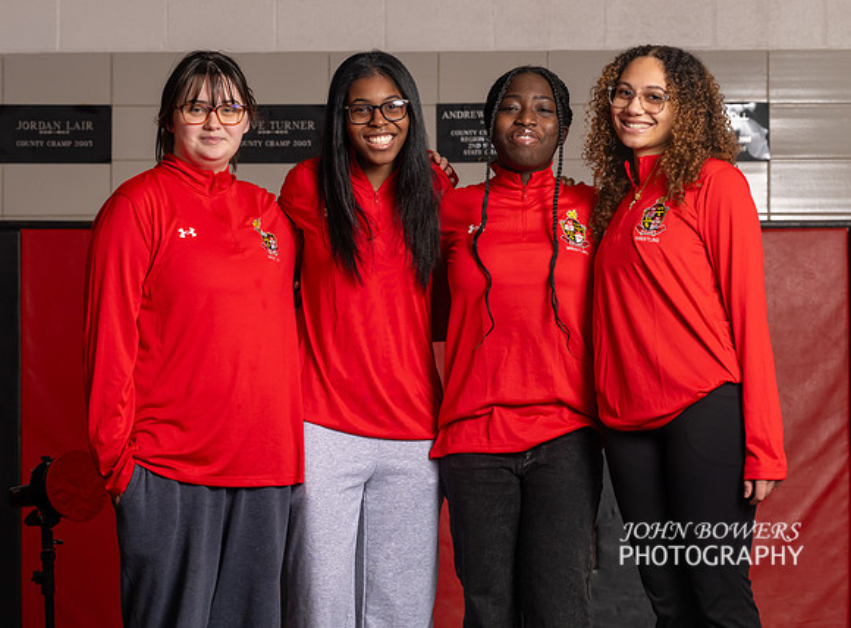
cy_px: 419
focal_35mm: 111
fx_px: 2720
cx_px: 431
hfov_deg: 17.8
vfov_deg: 13.2
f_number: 5.6
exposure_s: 1/80
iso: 200
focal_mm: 70
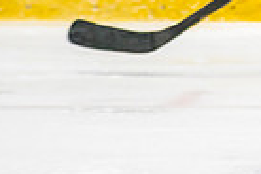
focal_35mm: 1416
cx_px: 613
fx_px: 10265
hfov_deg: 1.5
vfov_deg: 1.0
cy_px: -143
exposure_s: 1/640
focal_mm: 182
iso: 640
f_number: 3.2
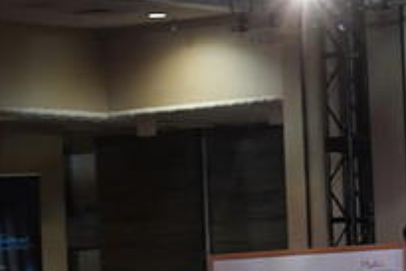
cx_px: 473
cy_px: 347
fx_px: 3352
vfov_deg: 4.6
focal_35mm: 297
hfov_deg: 6.9
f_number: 5.6
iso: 5000
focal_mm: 105
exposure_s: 1/320
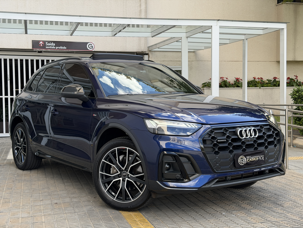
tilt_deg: -2.5
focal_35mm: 48
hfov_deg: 39.7
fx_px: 420
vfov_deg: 30.3
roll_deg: +1.2
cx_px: 152
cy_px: 114
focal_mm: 6.76
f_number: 1.78
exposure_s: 1/726
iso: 64
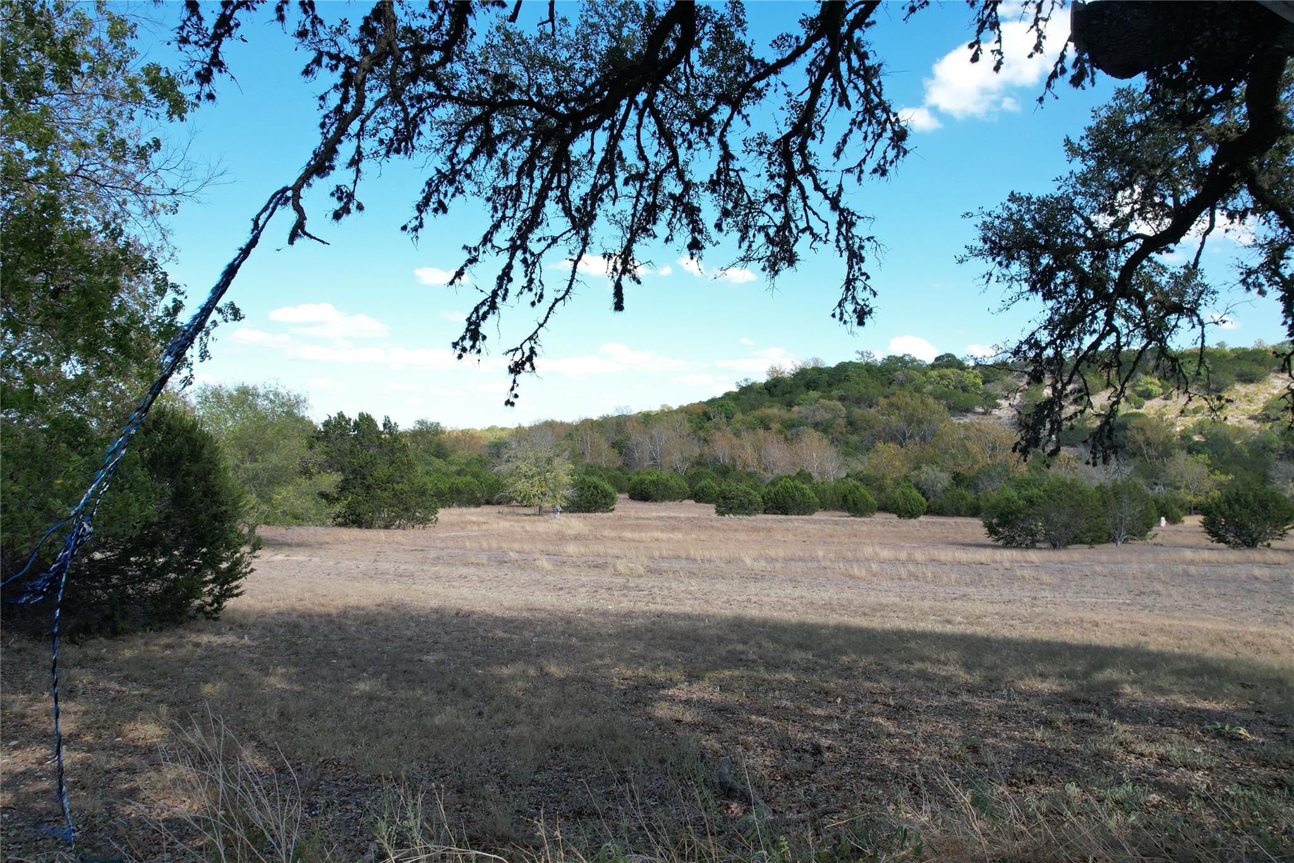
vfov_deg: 57.2
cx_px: 647
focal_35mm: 22
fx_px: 791
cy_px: 432
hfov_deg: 78.6
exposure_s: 1/800
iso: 100
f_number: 2.8
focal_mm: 8.38
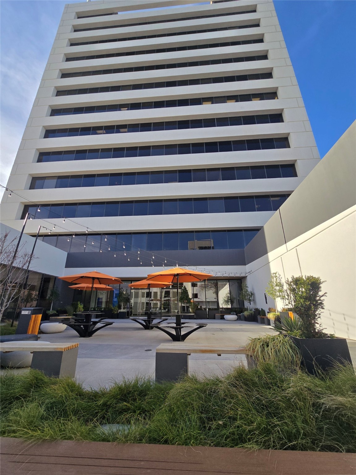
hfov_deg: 89.9
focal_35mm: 13
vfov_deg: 106.2
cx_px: 178
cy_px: 238
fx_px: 178
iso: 64
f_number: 2.2
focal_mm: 2.2
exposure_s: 1/2000
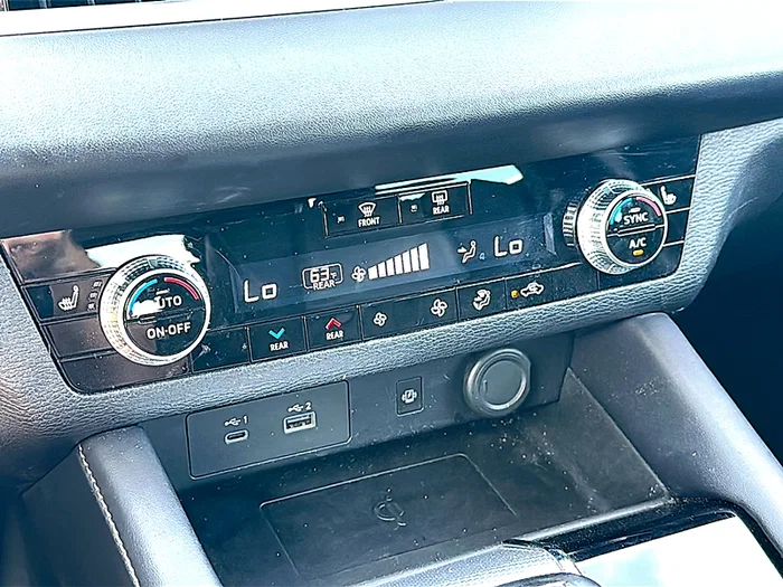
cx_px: 392
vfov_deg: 32.9
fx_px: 995
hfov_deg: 42.9
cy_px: 294
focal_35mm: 44
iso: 125
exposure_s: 1/83
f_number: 1.78
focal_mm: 6.86
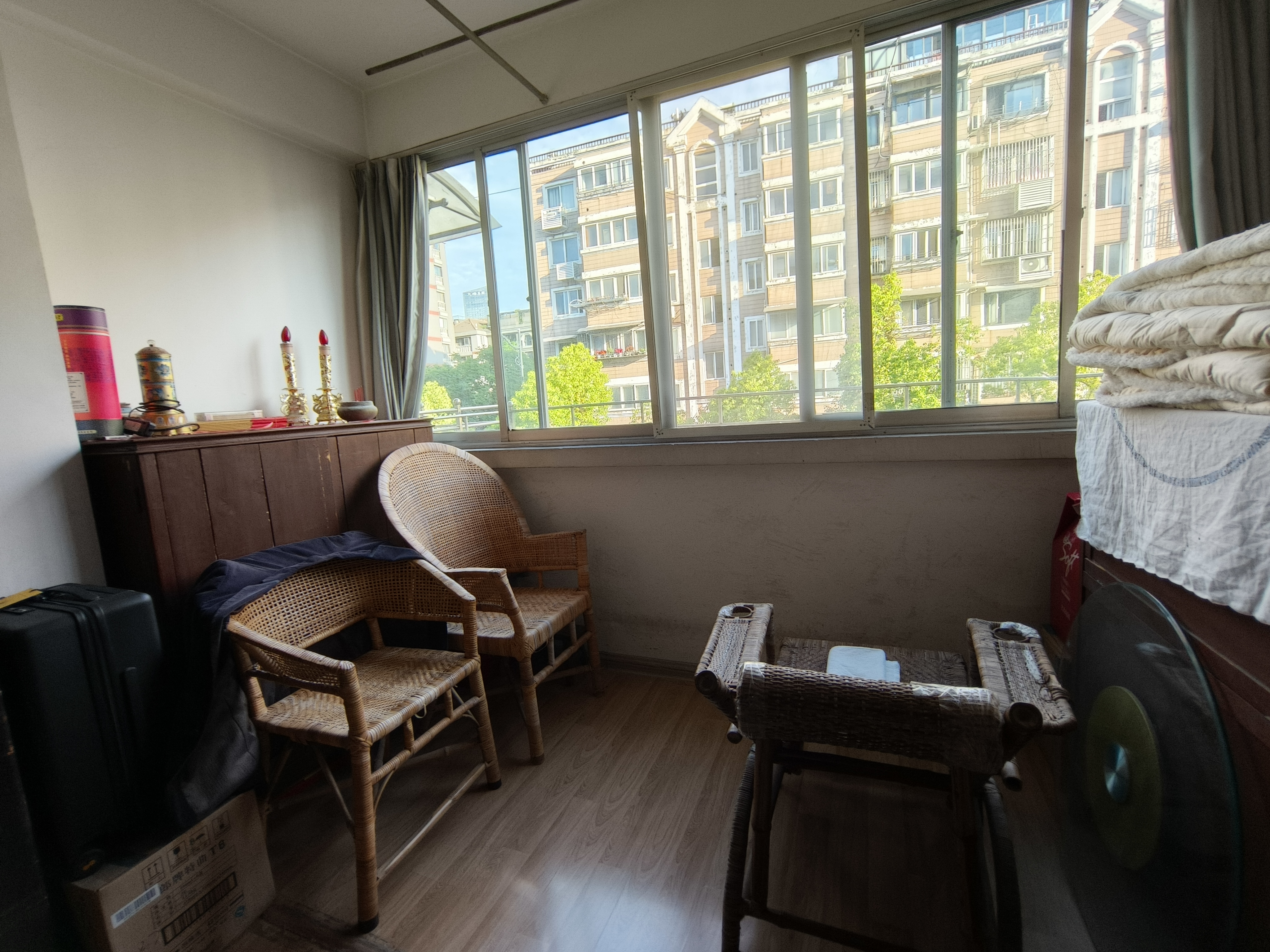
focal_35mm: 15
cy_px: 476
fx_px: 550
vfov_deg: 81.7
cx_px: 635
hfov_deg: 98.2
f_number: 2
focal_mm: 2.23
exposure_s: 1/50
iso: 64
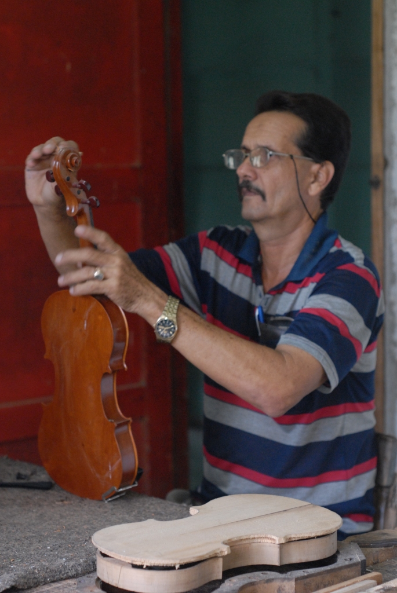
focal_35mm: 75
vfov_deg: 27.0
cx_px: 198
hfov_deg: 18.2
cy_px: 296
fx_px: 1238
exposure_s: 1/80
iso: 800
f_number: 2.8
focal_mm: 50
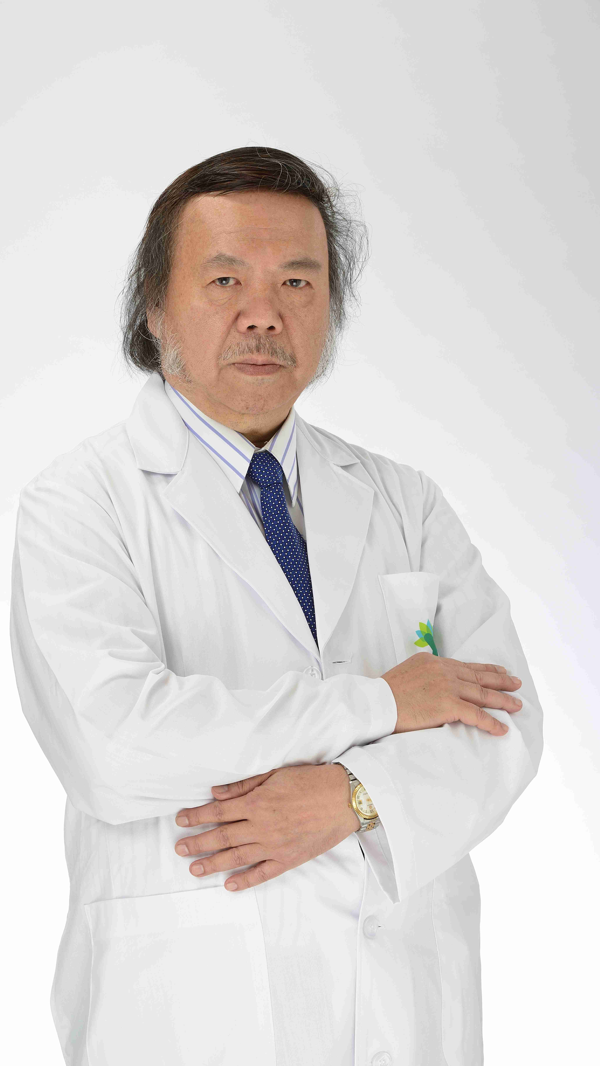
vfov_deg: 19.3
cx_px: 257
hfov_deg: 10.9
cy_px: 536
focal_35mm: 111
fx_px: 3139
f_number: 11
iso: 125
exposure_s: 1/100
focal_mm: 105
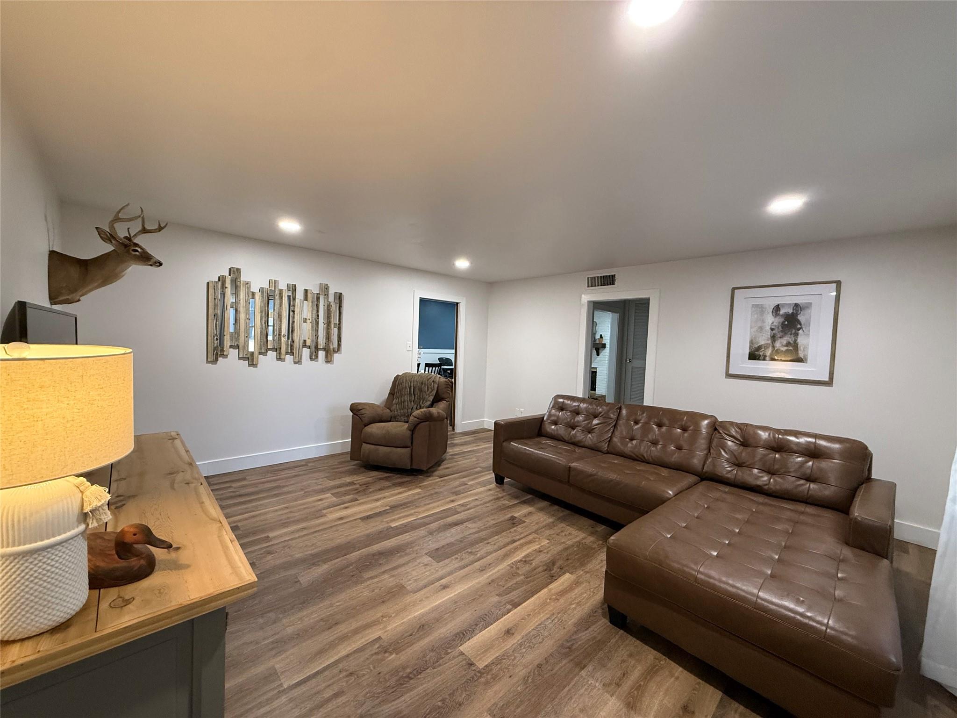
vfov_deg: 85.7
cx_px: 478
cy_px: 359
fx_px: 387
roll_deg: -2.2
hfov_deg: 102.1
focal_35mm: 14
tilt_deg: -2.2
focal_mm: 2.22
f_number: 2.2
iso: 320
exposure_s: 1/60
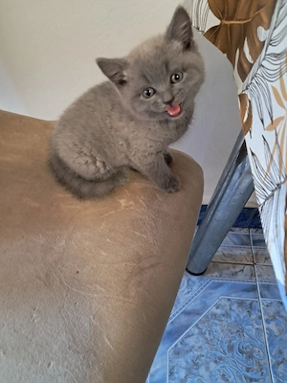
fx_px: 298
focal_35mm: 27
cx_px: 144
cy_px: 192
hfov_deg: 51.4
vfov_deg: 65.3
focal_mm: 4
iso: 640
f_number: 1.8
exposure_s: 1/30
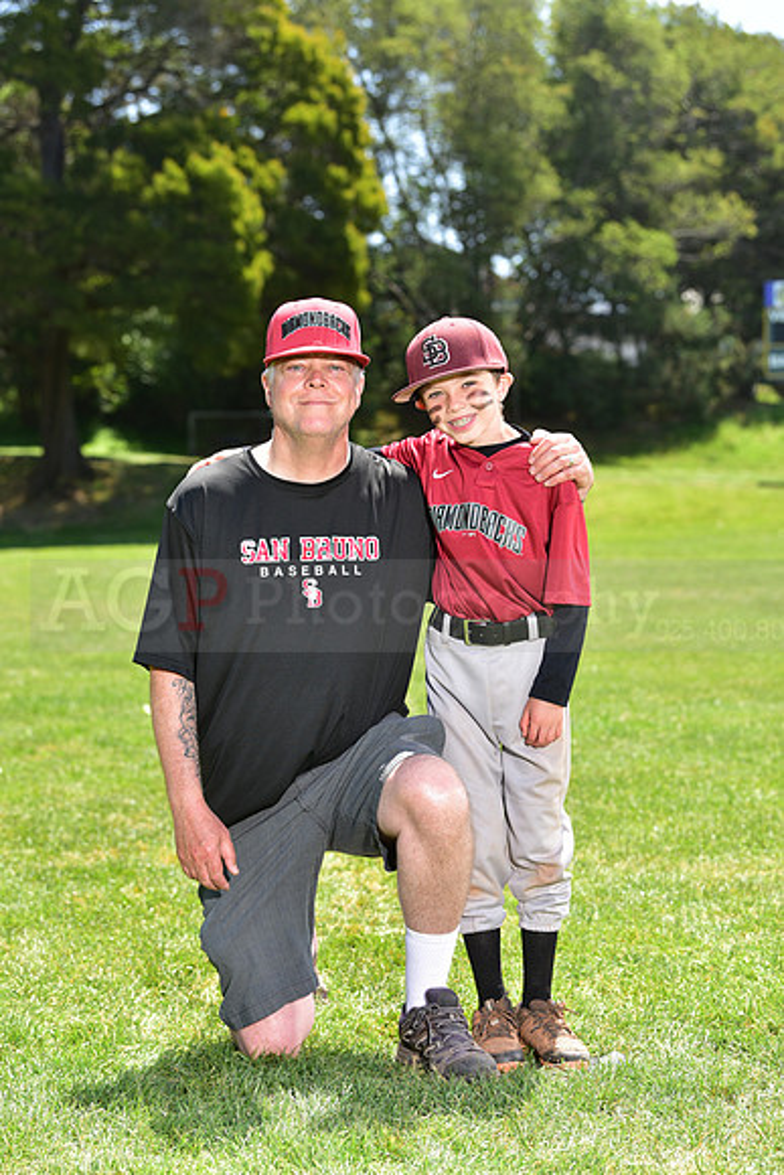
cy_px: 588
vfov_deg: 24.8
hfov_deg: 16.7
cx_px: 392
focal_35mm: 82
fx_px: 2677
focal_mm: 82
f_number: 5
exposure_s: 1/200
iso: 80
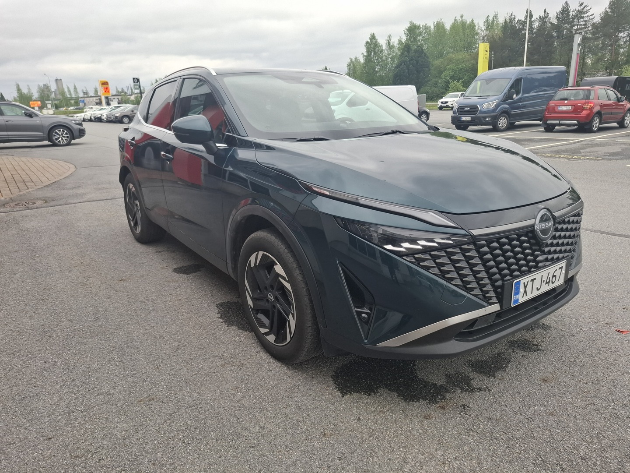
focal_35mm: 23
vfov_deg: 58.9
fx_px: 419
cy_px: 236
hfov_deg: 73.9
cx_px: 315
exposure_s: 1/530
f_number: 1.8
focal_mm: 5.54
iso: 50
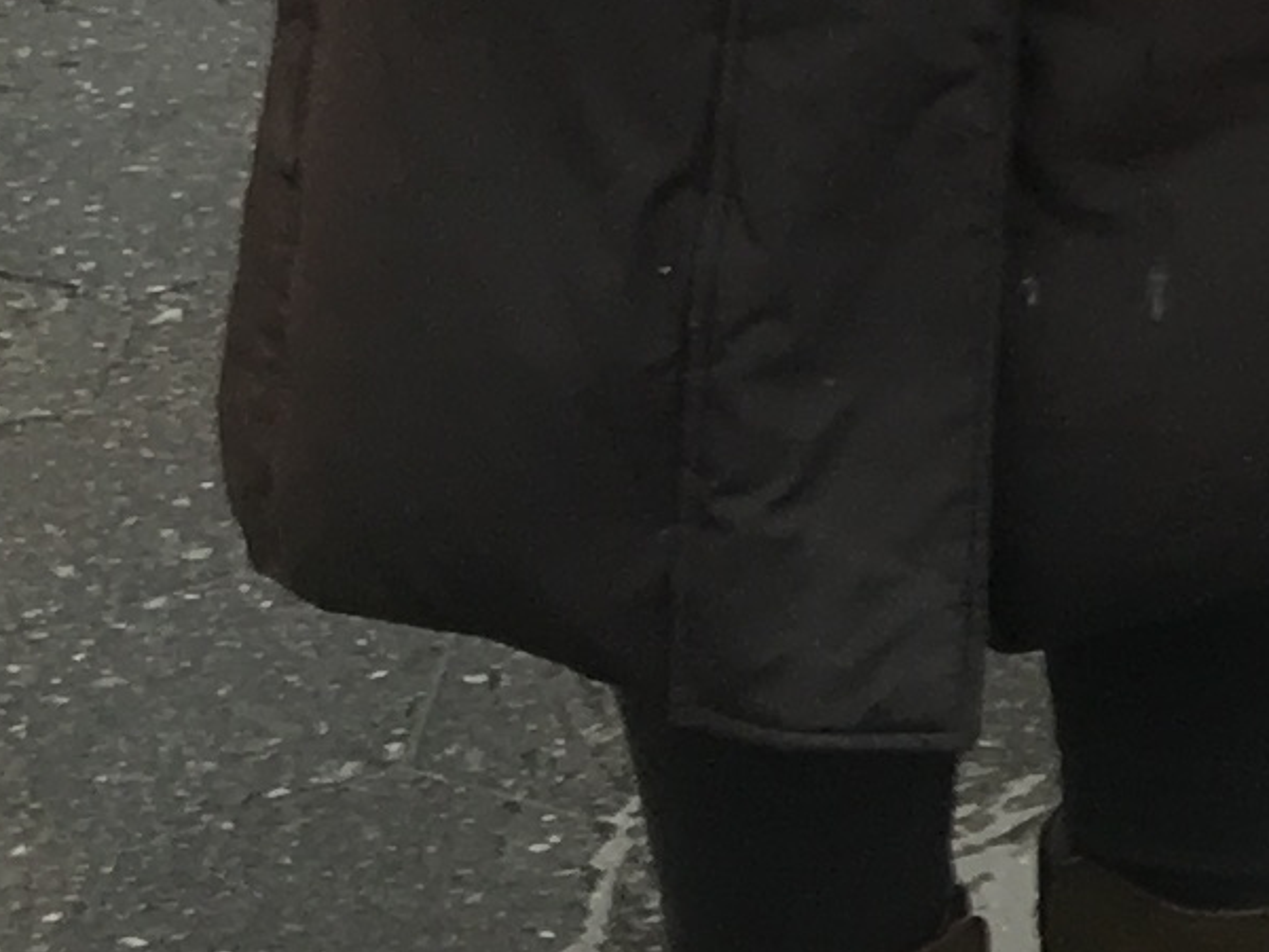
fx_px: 7149
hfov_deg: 9.5
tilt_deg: -9.7
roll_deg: -1.8
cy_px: -1826
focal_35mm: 195
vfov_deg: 6.9
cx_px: 2475
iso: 32
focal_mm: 4.15
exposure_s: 1/40
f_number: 2.2
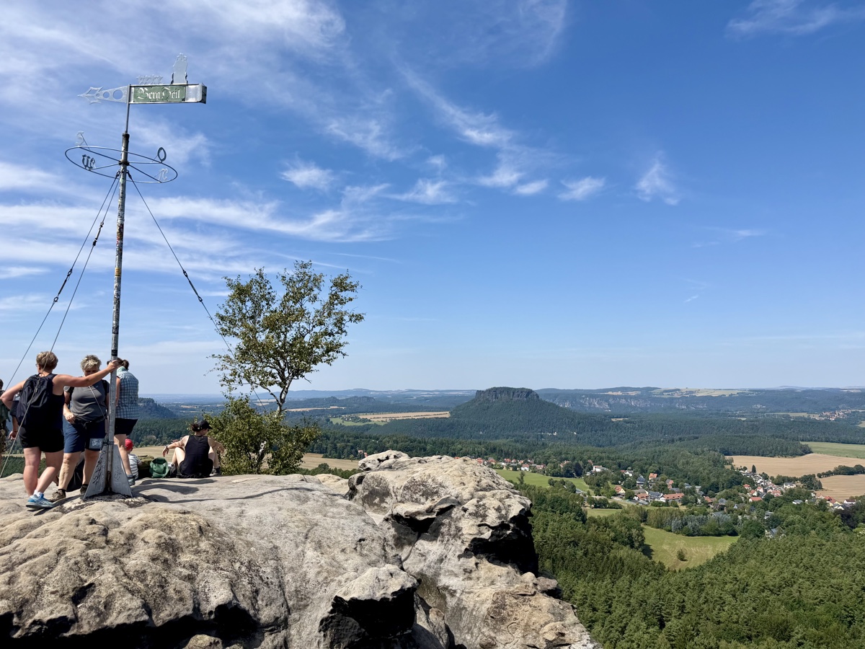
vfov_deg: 56.8
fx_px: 600
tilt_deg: +5.8
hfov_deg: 71.6
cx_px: 432
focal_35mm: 24
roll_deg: +0.0
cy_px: 324
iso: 80
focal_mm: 6.76
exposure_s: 1/6711
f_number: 1.78
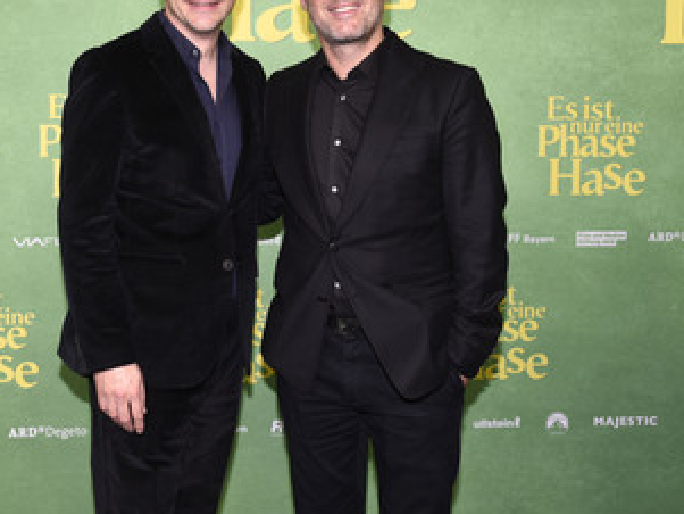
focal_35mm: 49
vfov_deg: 29.6
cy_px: 193
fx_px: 969
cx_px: 269
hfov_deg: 38.7
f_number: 6.3
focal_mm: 34
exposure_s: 1/125
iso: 500
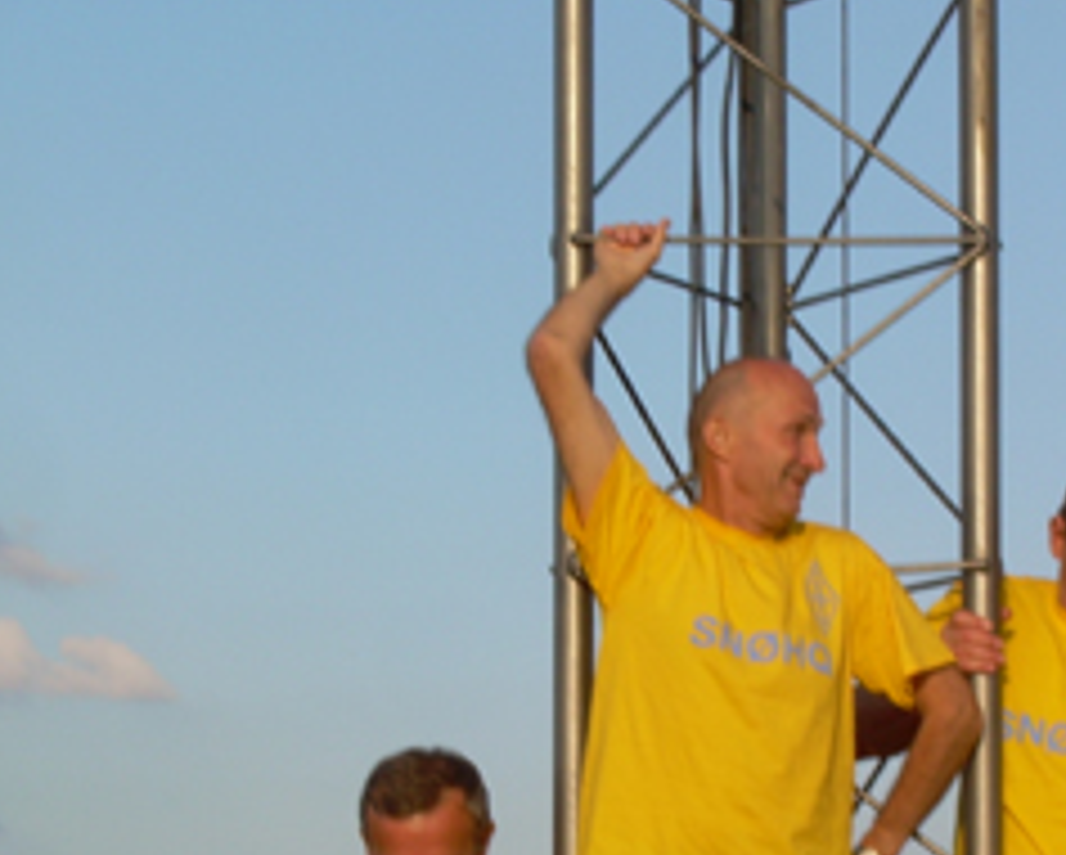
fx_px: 5715
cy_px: 612
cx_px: 810
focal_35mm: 181
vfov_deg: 8.5
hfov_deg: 10.6
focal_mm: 18.9
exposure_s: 1/125
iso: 50
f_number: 8
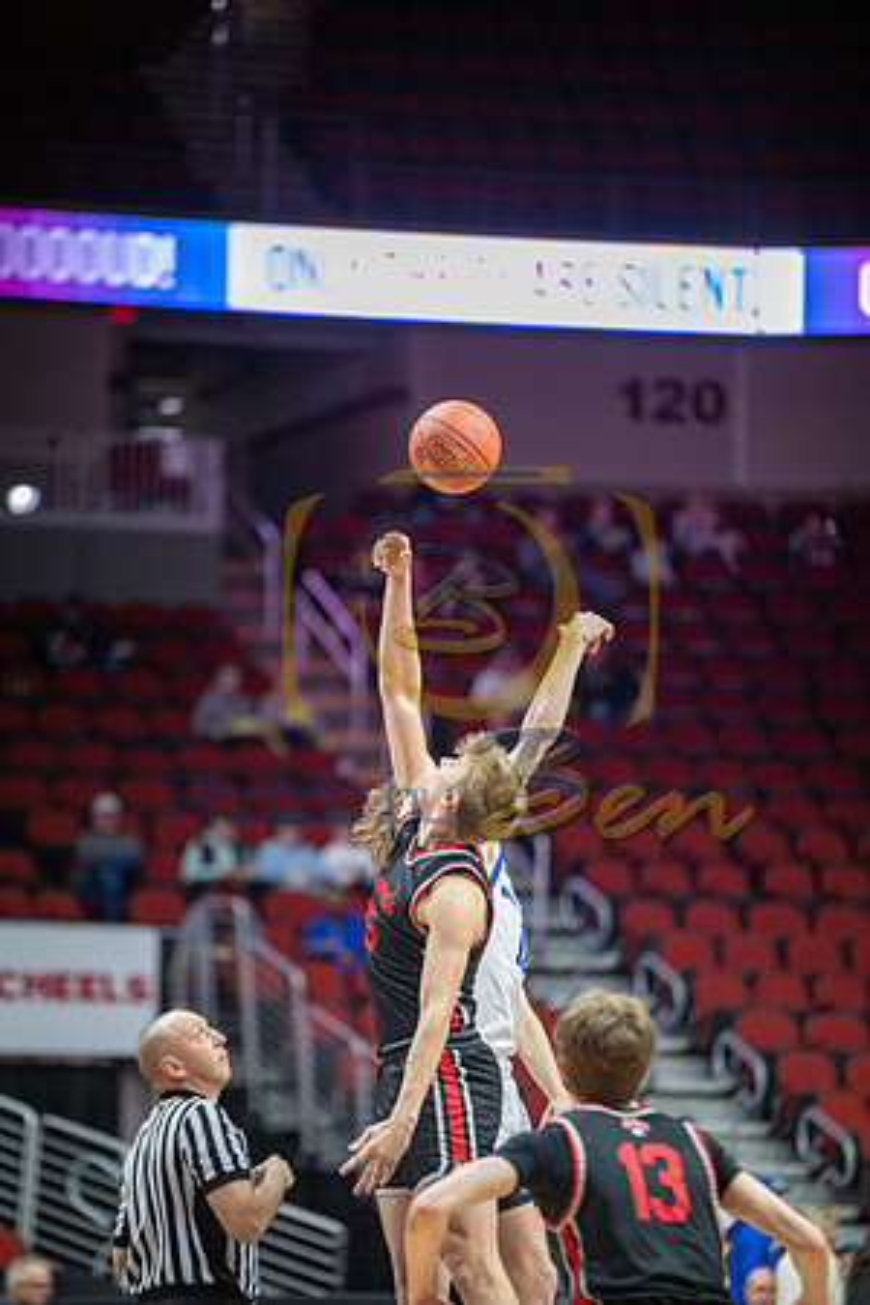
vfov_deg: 10.3
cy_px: 652
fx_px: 7249
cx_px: 435
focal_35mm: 200
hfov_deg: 6.9
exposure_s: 1/640
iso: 2500
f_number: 2.8
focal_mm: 200
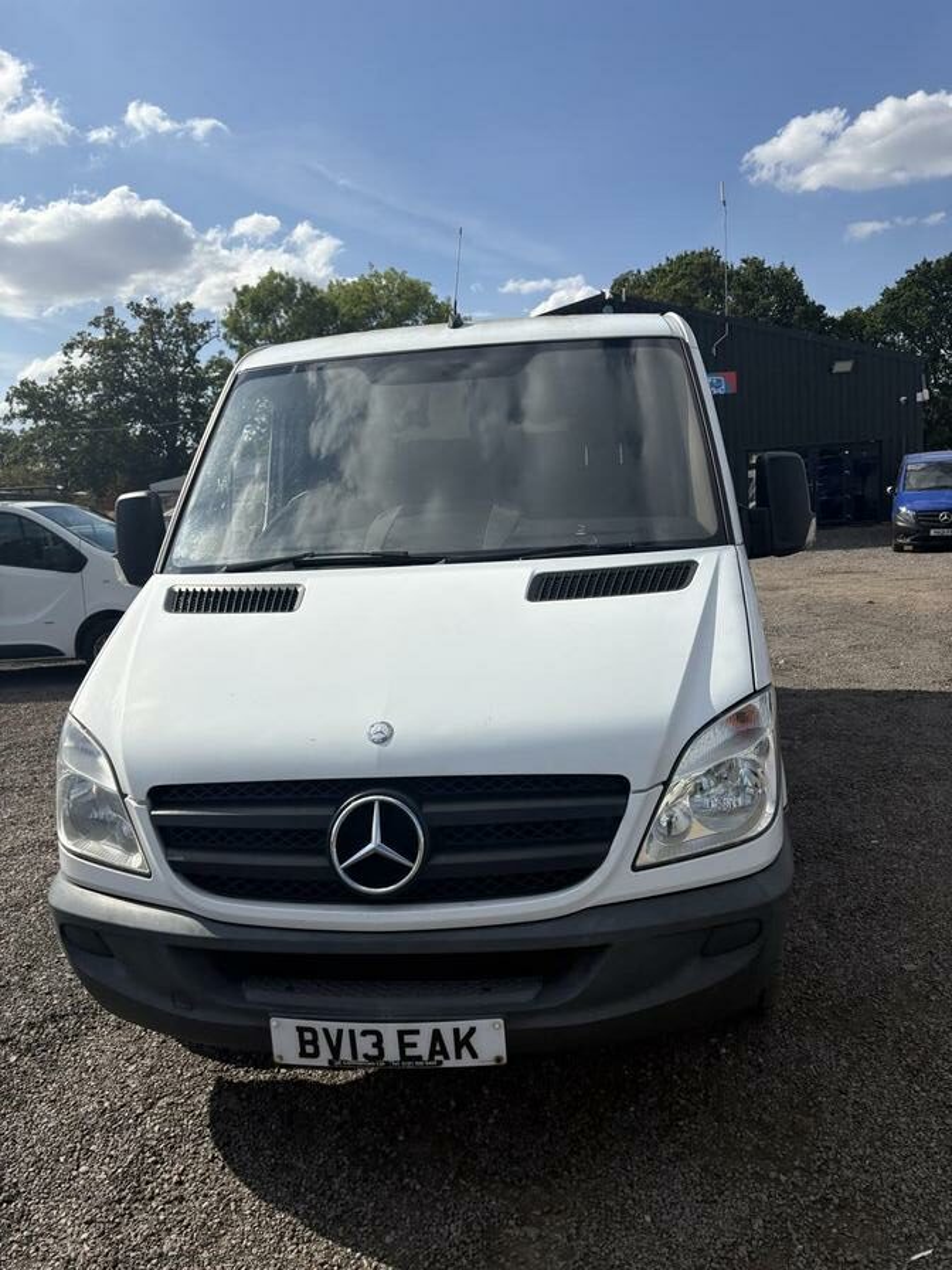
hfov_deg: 53.1
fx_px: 953
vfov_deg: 67.3
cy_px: 635
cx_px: 476
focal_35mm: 26
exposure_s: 1/6329
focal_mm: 5.96
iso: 50
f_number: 1.6
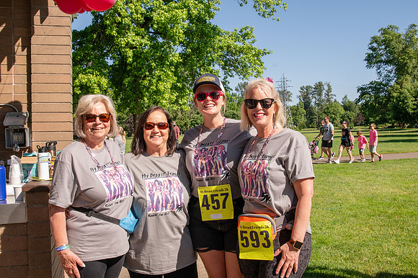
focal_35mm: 36
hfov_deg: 53.2
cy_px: 139
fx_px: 418
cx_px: 209
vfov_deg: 36.8
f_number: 8
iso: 320
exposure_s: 1/400
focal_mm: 24
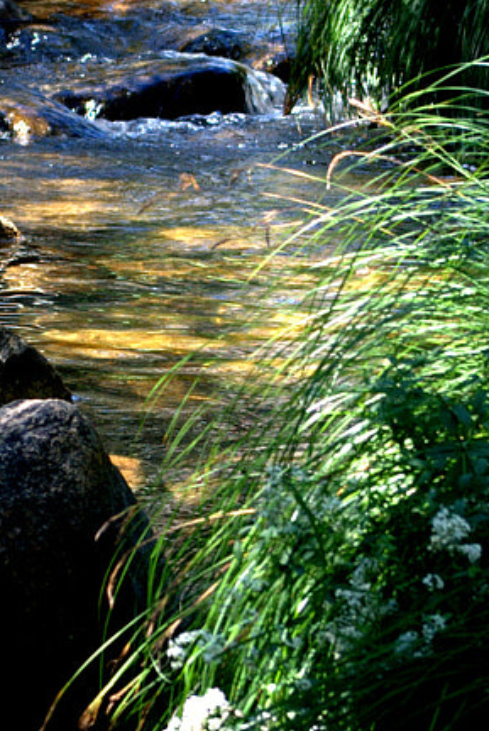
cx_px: -63
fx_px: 6216
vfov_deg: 6.7
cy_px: 416
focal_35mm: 306
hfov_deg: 4.5
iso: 180
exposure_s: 1/125
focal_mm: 55
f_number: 5.6
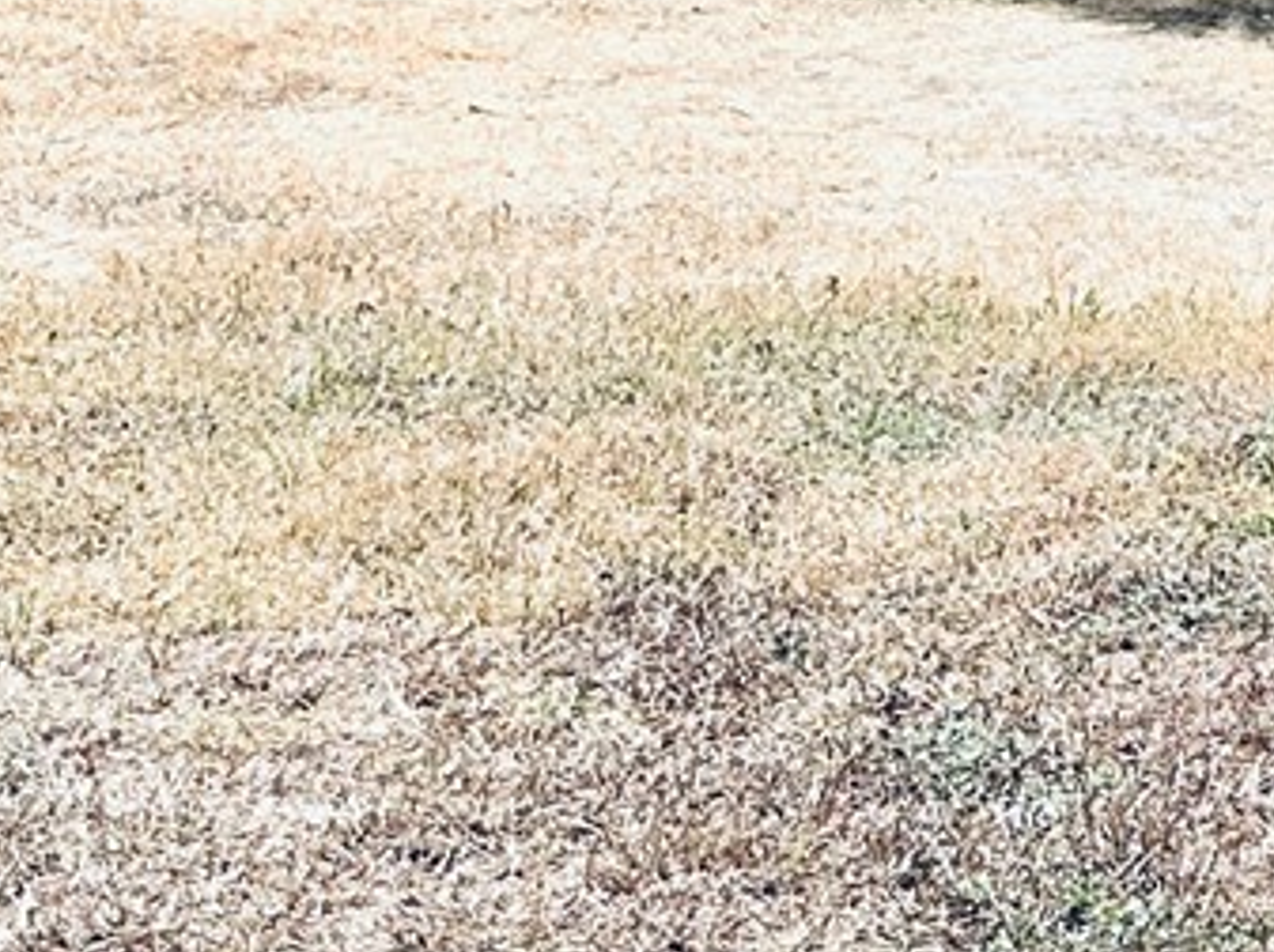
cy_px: -725
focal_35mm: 146
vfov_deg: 9.7
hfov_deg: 11.0
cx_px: 3228
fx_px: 5368
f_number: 1.78
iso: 80
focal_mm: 6.86
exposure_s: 1/5000
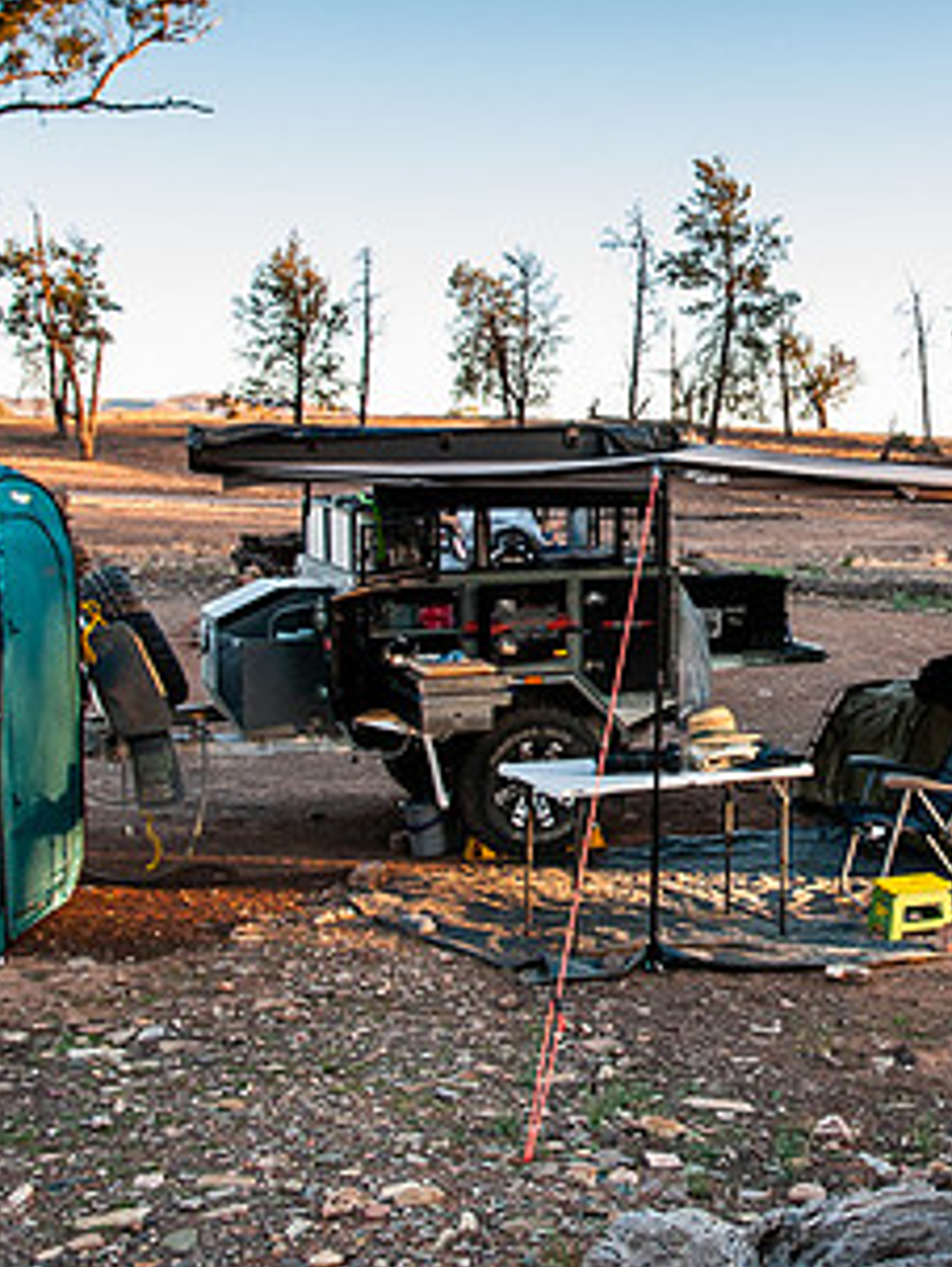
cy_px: 522
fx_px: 1721
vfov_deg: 40.3
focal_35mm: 47
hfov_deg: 29.8
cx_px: 835
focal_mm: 16
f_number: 5.6
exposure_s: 1/100
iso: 320
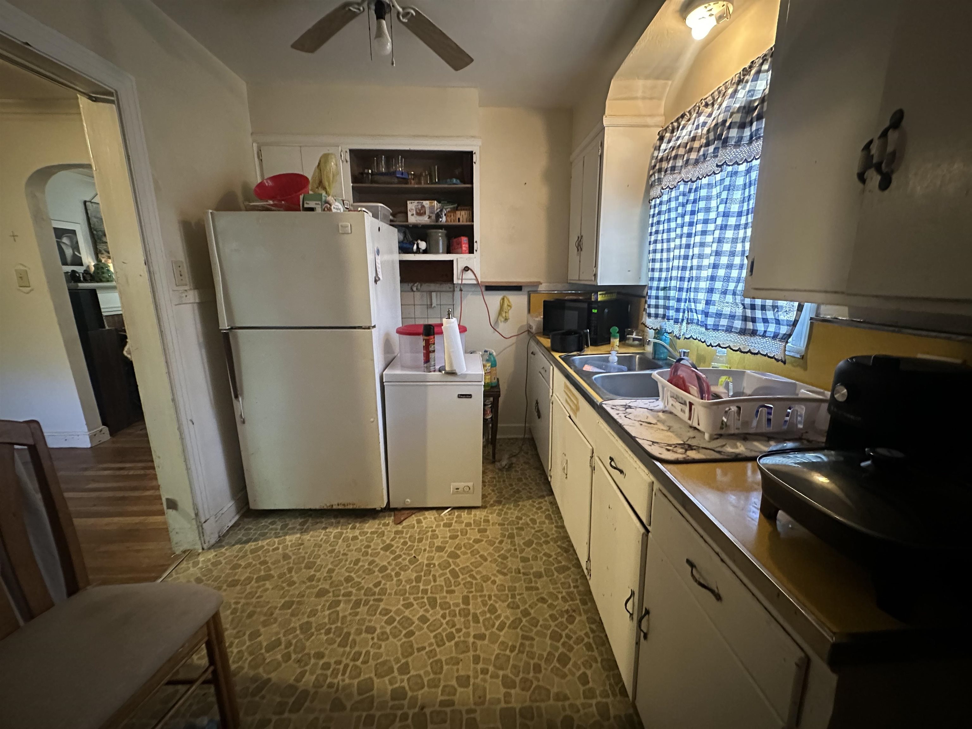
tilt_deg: -12.6
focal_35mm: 14
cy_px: 364
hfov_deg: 102.1
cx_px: 486
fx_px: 393
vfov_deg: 85.7
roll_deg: +0.3
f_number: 2.2
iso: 1000
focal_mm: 2.22
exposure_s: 1/40
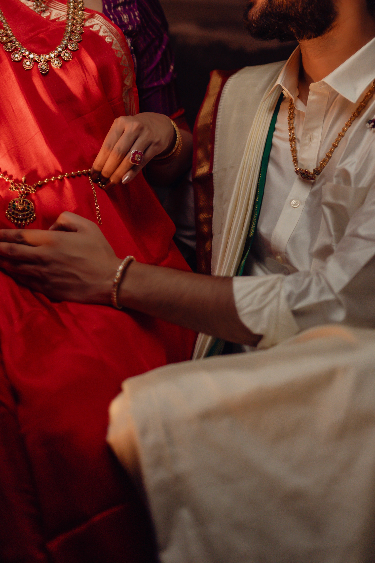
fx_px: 1406
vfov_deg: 22.1
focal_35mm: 90
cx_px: 116
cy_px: 65
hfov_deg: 15.2
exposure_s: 1/640
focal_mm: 50
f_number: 1.4
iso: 1250
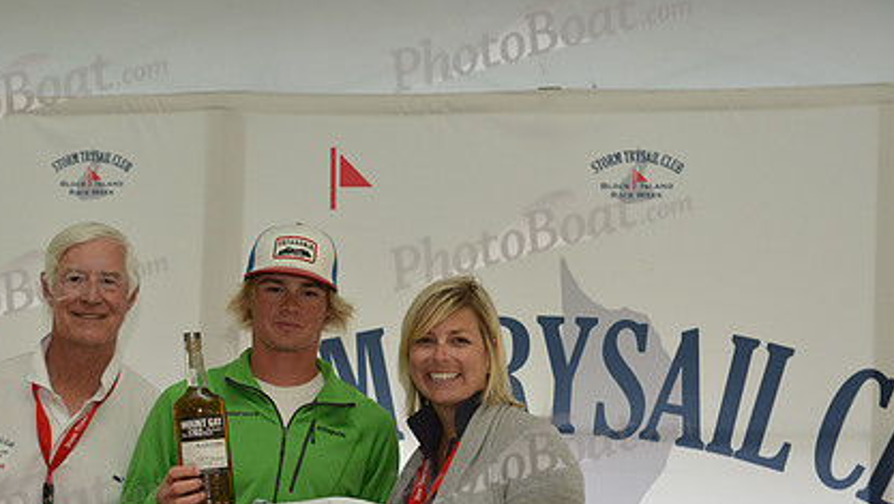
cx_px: 281
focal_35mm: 102
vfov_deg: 11.9
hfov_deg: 20.8
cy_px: 376
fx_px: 2419
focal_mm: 70
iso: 1600
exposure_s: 1/250
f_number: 4.5
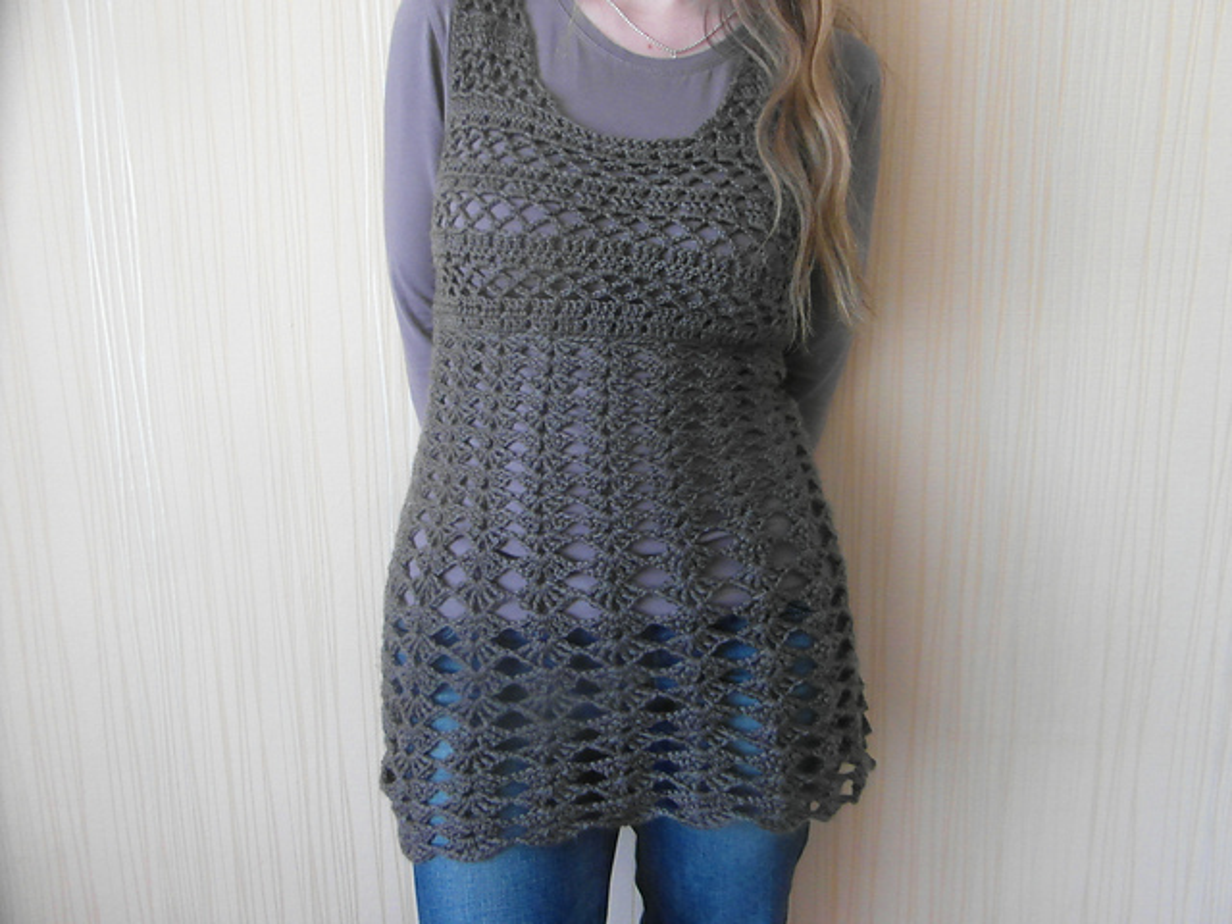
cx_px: 616
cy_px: 462
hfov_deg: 71.6
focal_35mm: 24
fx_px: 854
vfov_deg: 56.8
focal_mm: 4
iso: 400
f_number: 3.2
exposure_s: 1/30
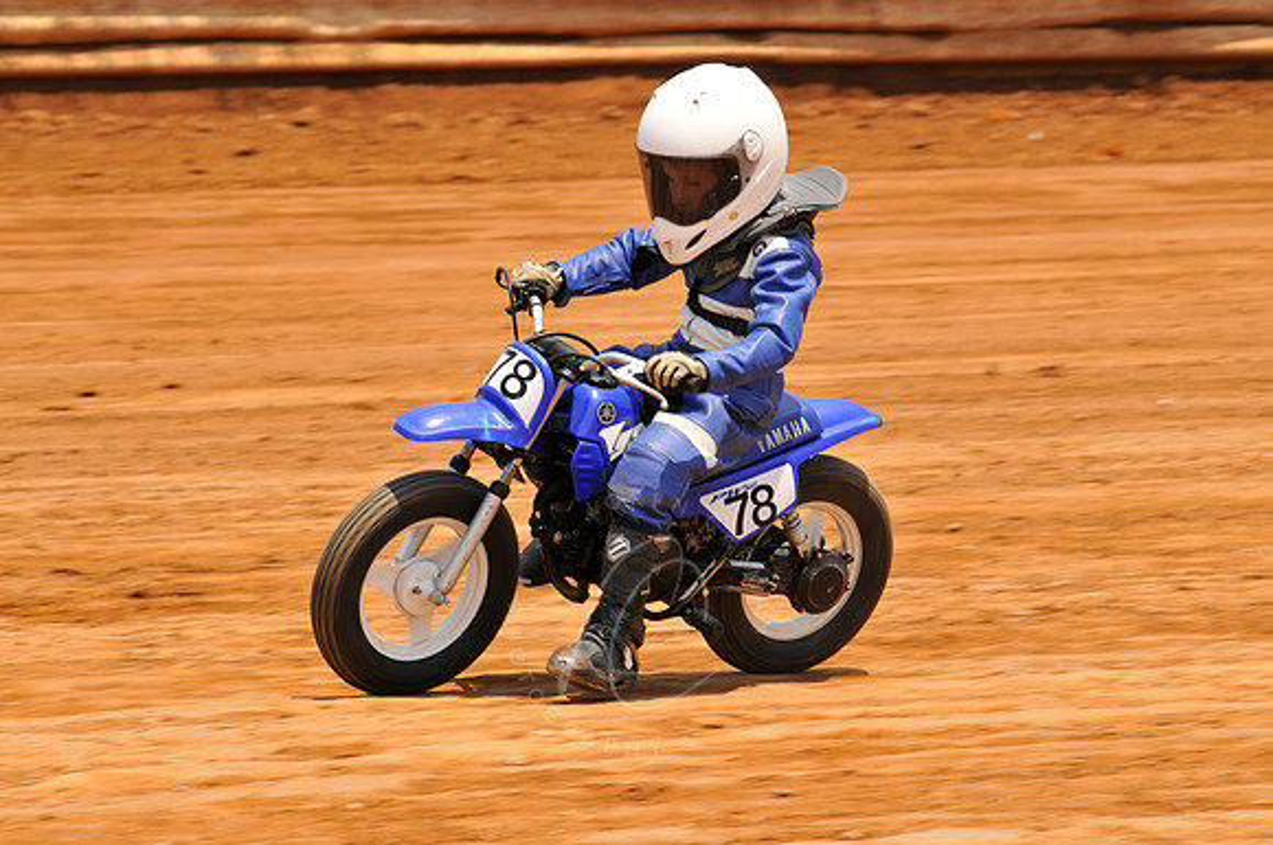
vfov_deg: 5.9
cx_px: 636
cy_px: 422
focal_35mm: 232
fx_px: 8210
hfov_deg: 8.9
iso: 200
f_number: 9
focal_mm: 155
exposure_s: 1/400
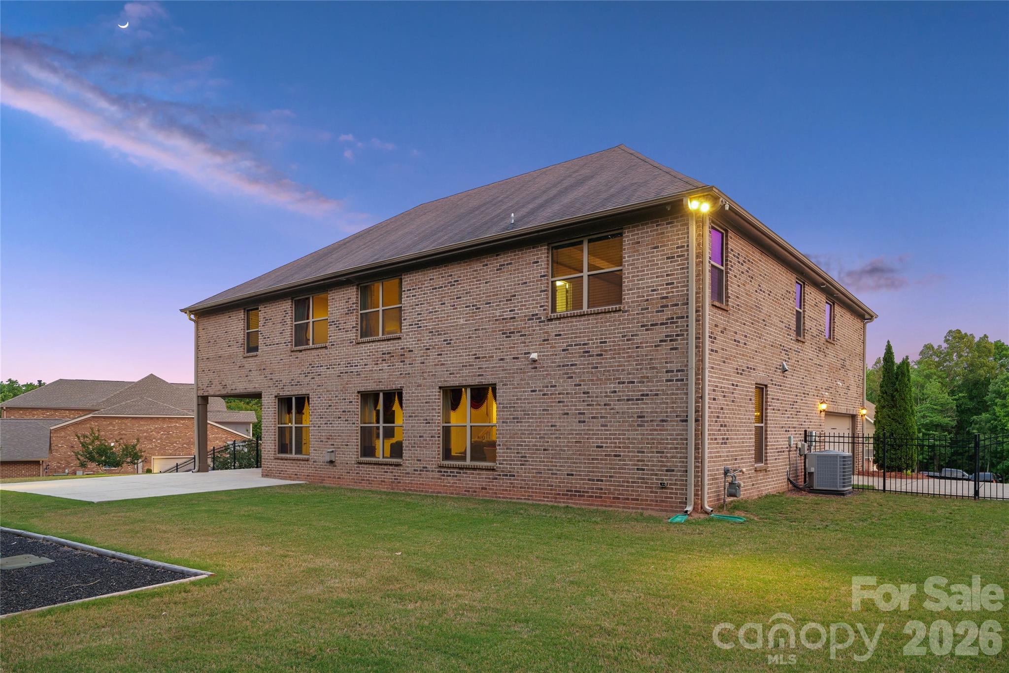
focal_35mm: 21
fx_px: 588
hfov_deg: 81.2
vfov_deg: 59.5
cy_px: 336
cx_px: 504
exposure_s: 1/1.67
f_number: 8
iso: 800
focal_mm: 21
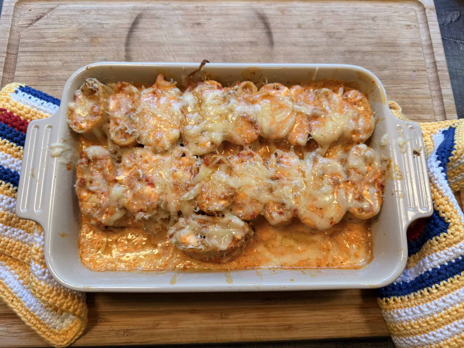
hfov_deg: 71.6
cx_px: 232
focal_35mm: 24
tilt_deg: -74.8
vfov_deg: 56.8
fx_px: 322
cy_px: 174
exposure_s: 1/101
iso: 64
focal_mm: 6.76
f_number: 1.78
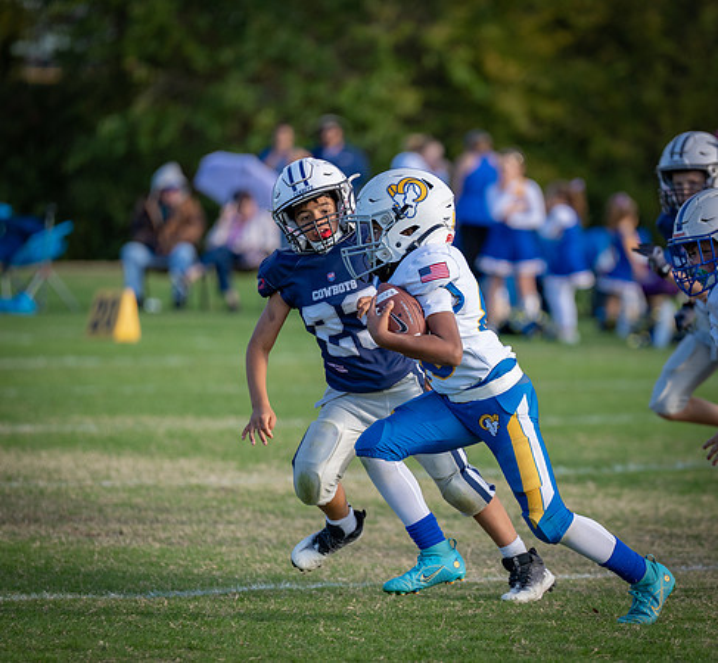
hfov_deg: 5.9
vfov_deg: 5.4
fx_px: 6977
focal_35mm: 309
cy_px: 380
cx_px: 511
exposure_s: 1/1250
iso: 160
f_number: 2.8
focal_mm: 200
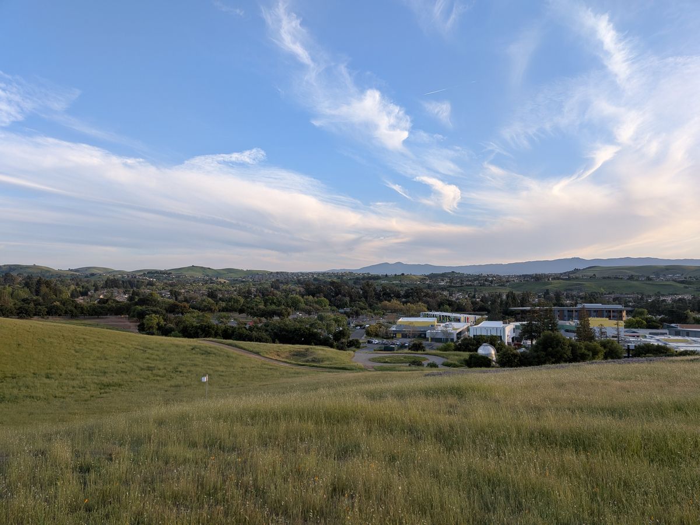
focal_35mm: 24
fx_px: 485
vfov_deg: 56.8
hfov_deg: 71.6
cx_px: 350
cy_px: 262
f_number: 1.7
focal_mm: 4.53
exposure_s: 1/478
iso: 29
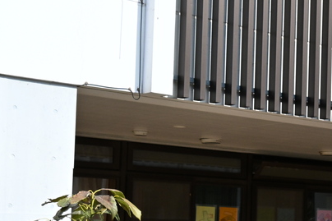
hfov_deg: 20.1
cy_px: 182
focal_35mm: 93
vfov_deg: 14.6
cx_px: 435
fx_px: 857
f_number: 7.1
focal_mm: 18
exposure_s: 1/500
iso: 200
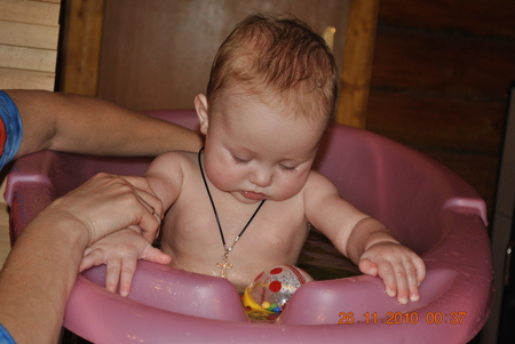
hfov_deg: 28.0
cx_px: 258
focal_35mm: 72
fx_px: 1031
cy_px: 172
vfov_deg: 19.0
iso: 200
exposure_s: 1/60
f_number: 5.3
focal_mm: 48
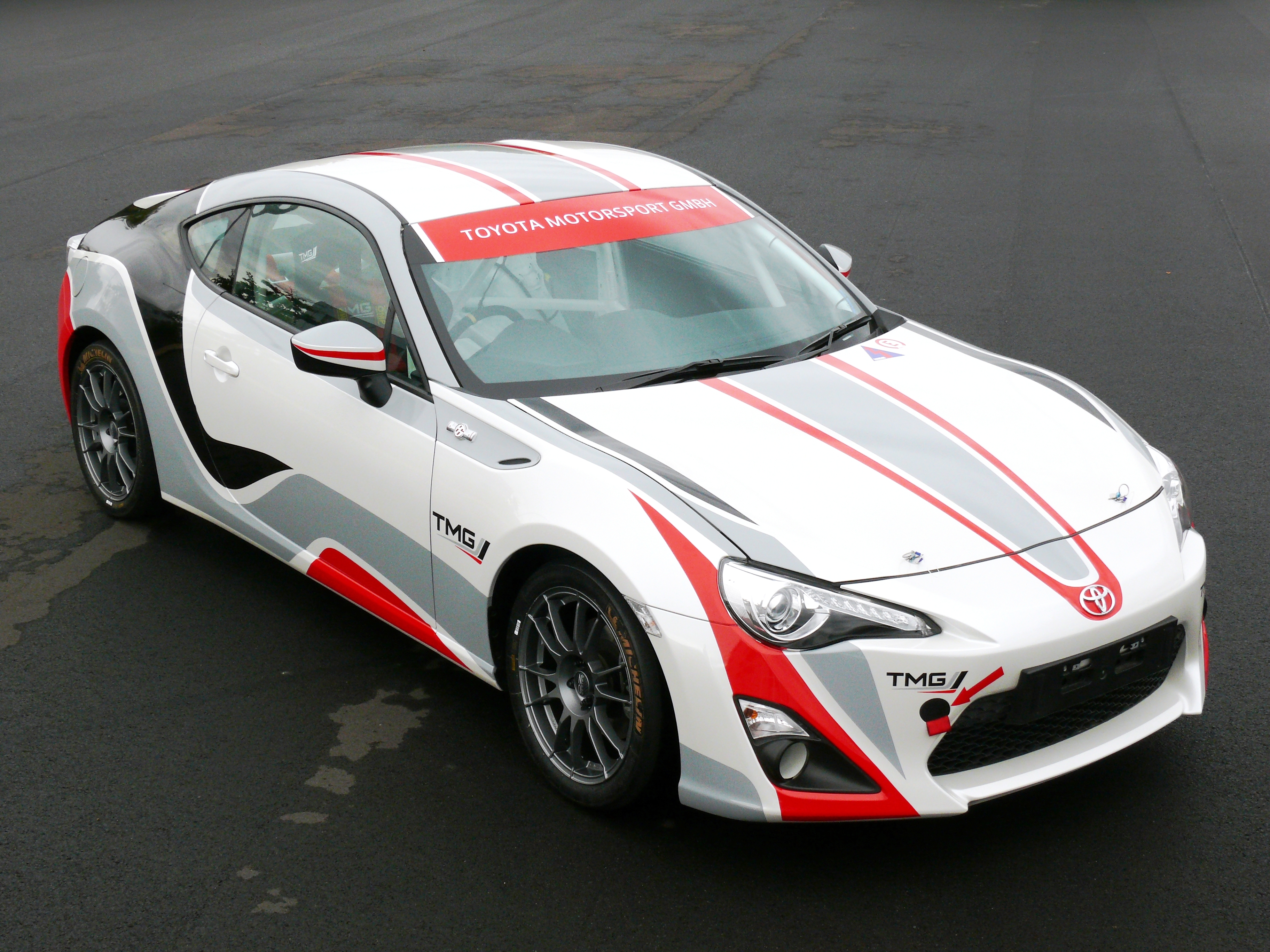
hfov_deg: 36.2
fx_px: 1944
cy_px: 476
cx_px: 635
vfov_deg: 27.5
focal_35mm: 53
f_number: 5.6
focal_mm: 11.3
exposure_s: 1/200
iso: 100
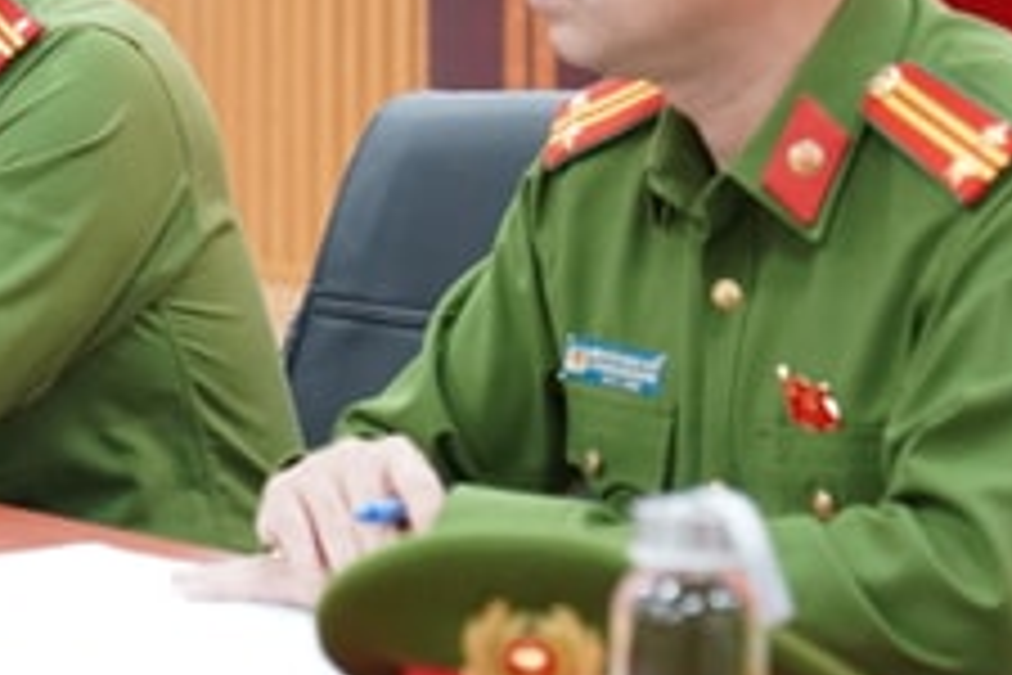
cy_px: 153
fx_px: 5875
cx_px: -54
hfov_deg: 9.8
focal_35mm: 209
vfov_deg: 6.6
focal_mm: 58
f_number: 2.8
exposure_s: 1/200
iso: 1600
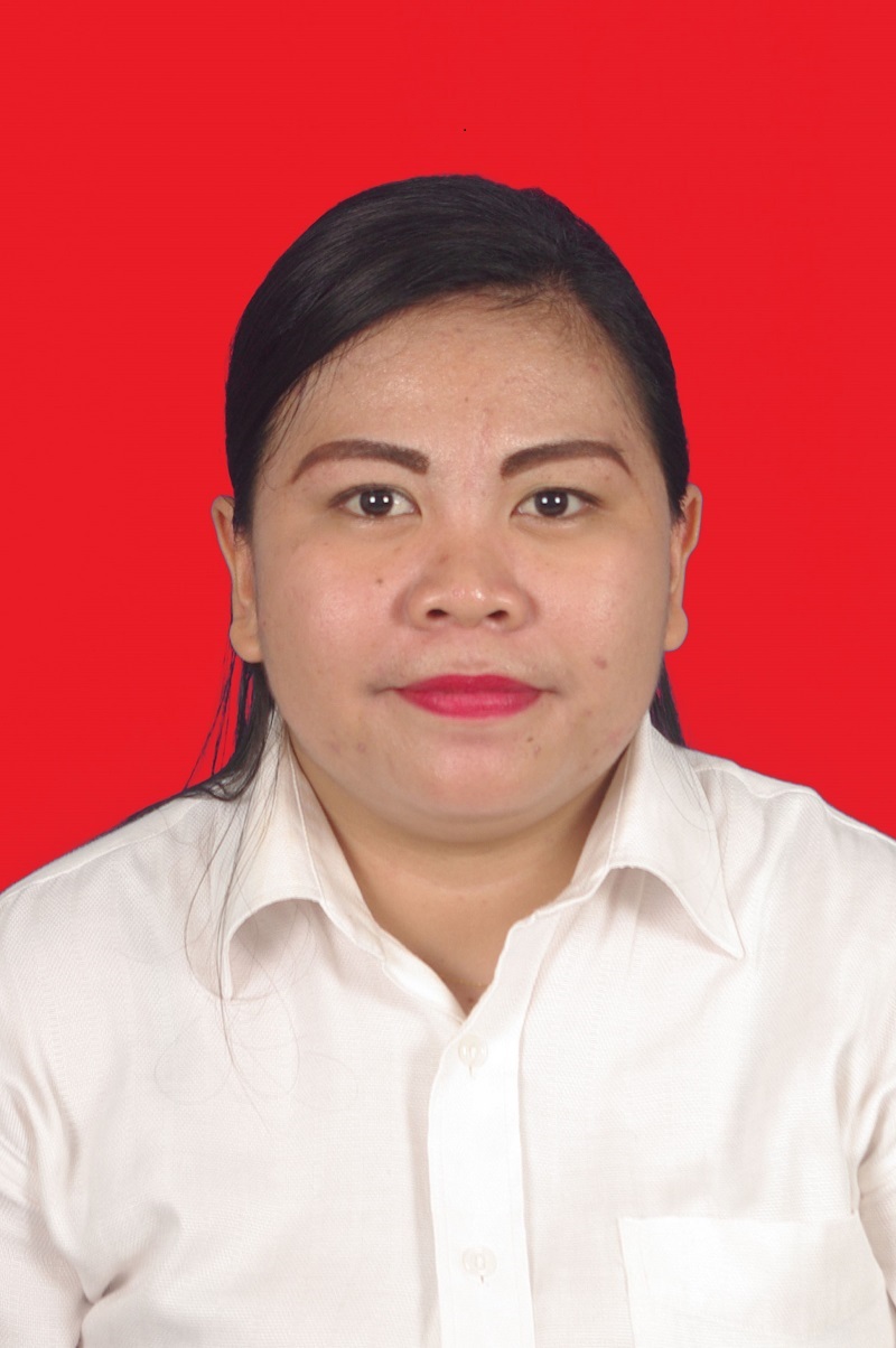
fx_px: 2806
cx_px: 448
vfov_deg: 27.0
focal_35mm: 75
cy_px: 674
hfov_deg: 18.1
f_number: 8
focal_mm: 50
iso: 160
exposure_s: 1/125
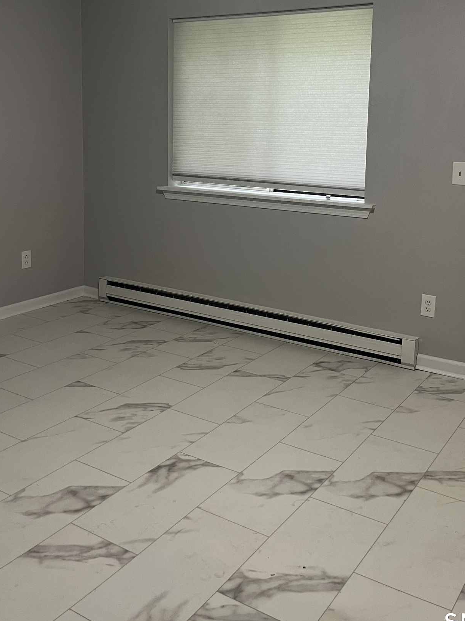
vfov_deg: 49.1
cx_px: 247
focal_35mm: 37
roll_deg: -0.7
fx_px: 663
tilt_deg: -5.9
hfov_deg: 38.6
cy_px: 196
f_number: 1.6
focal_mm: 5.1
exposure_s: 1/60
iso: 200
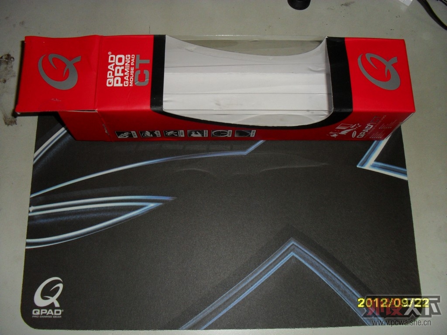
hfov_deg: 52.6
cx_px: 224
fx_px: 452
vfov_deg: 40.7
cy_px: 168
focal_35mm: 35
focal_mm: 6.3
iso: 200
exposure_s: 1/45
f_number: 3.2
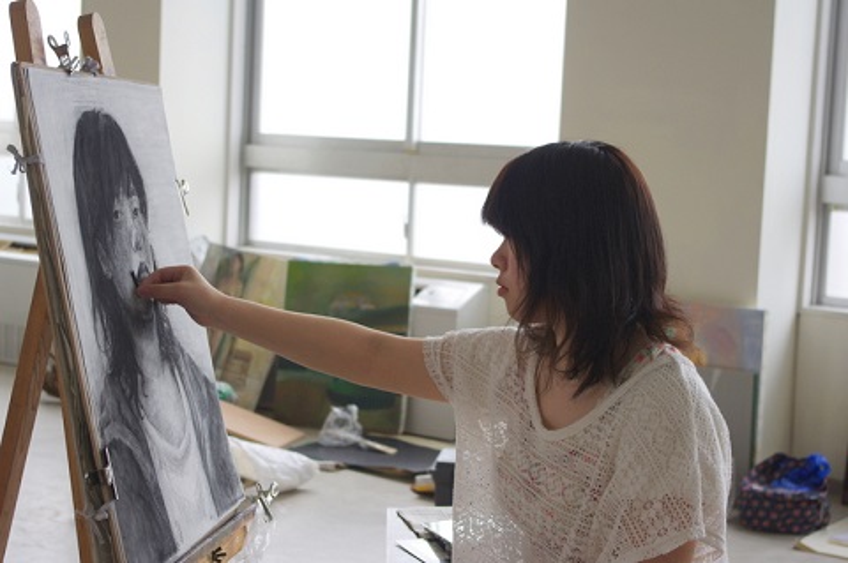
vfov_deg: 21.2
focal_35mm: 64
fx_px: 1506
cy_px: 282
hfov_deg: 31.4
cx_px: 424
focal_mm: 42.5
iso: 200
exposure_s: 1/100
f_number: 4.5
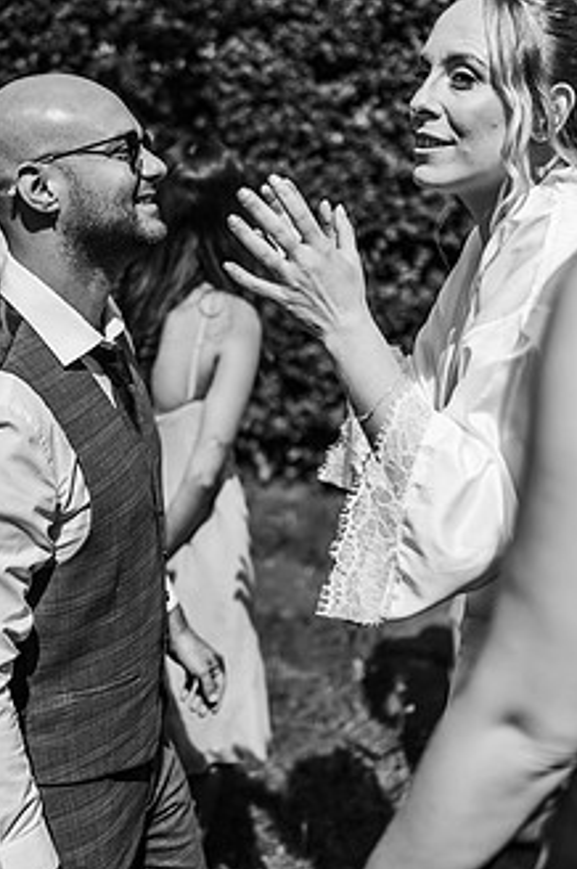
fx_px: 1156
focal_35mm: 48
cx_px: 237
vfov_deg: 41.0
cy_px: 358
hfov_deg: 28.0
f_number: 1.8
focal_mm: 35
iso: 100
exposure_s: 1/6400
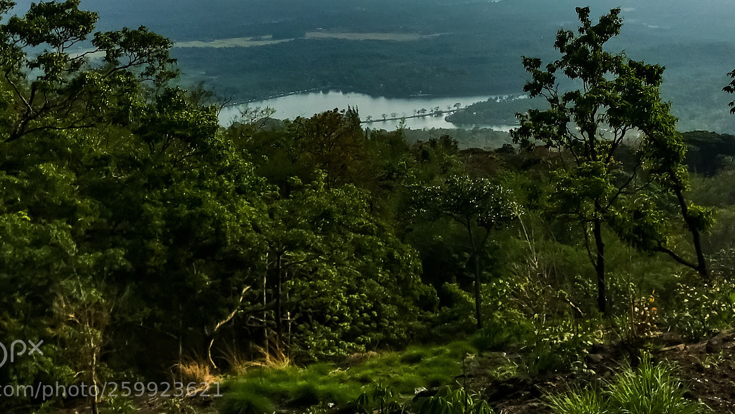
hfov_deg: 45.4
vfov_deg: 25.8
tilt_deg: -5.8
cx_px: 404
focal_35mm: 45
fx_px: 877
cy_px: 48
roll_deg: +3.0
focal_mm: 4.15
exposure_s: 1/3077
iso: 25
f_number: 2.2
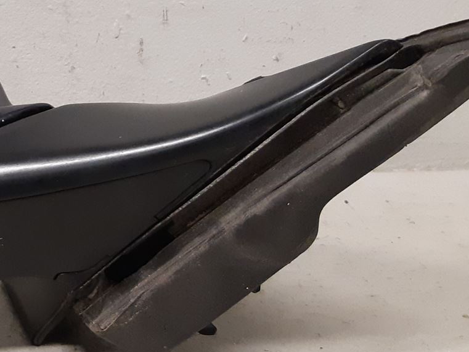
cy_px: 166
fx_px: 949
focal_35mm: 70
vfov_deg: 21.0
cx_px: -69
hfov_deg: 25.4
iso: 320
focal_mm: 3.93
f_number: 1.7
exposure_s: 1/60
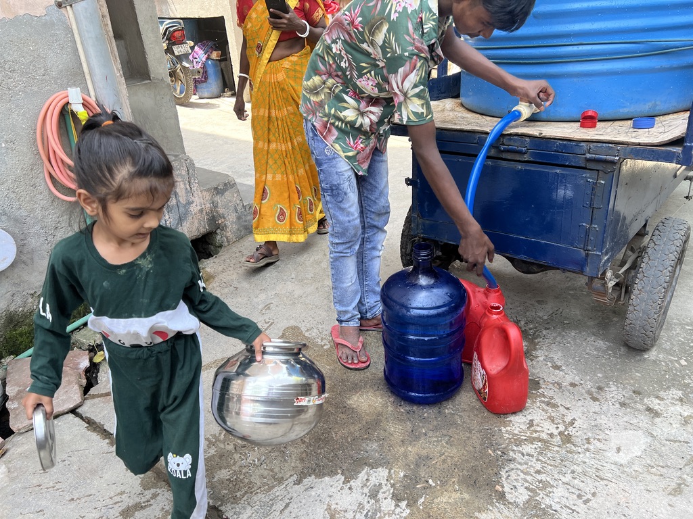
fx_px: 521
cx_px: 346
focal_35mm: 26
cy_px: 260
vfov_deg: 53.1
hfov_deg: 67.3
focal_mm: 5.7
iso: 40
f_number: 1.5
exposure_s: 1/234
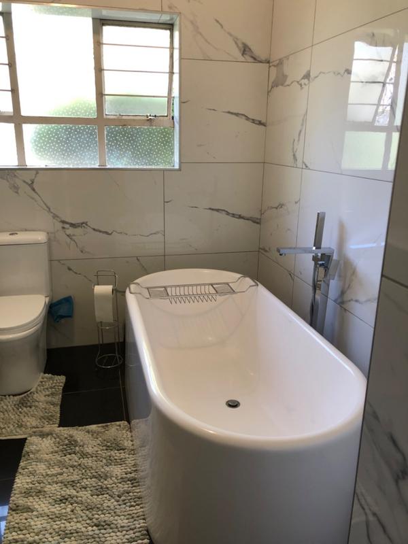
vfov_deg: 63.4
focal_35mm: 28
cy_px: 272
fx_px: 440
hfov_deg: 49.7
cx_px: 204
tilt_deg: -14.7
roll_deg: -1.2
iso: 40
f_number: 1.8
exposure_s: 1/20
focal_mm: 4
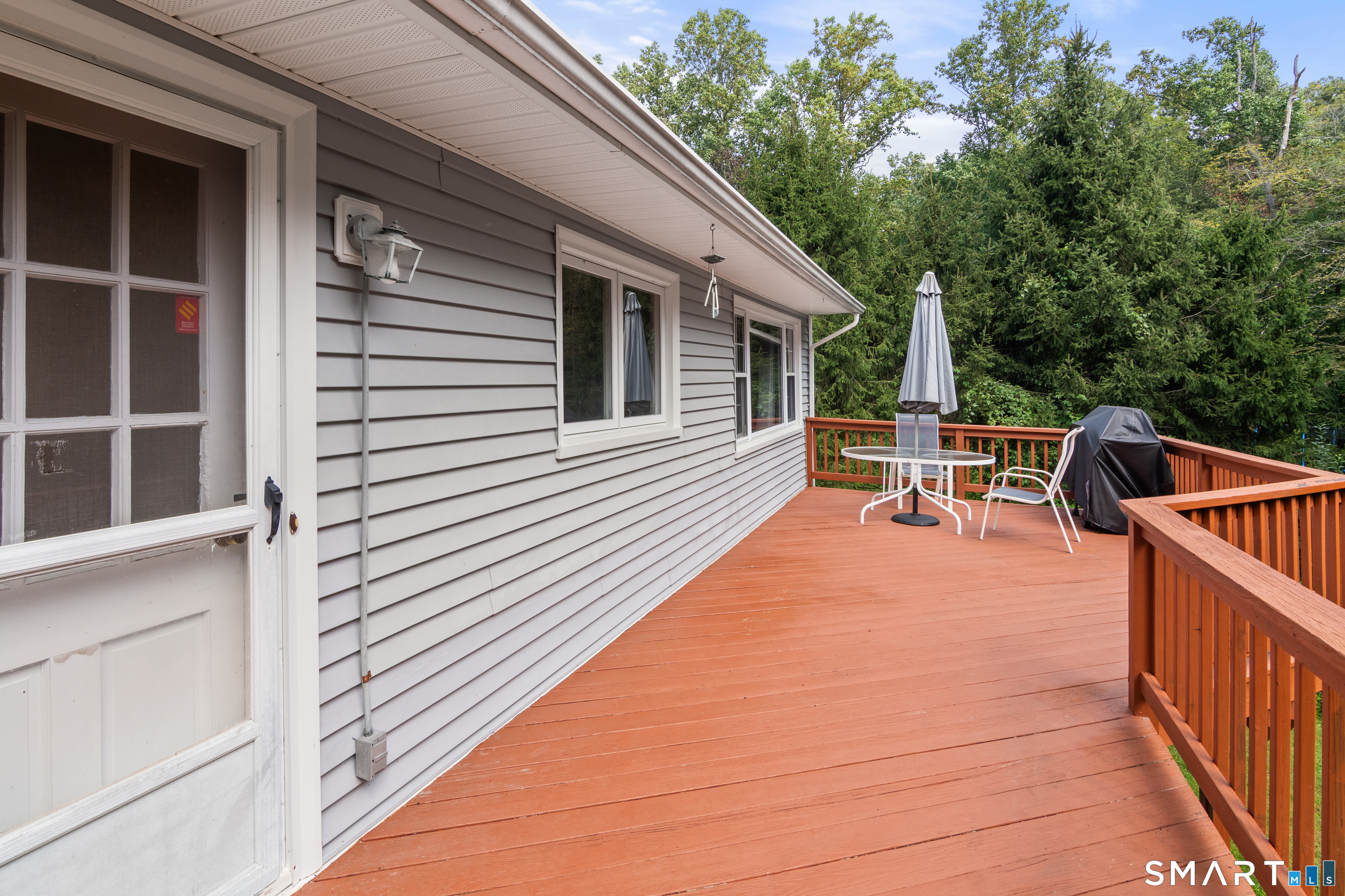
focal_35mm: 16
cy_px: 448
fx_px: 598
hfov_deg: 96.7
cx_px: 672
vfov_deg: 73.7
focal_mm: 11
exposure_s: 1/80
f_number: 8
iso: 100
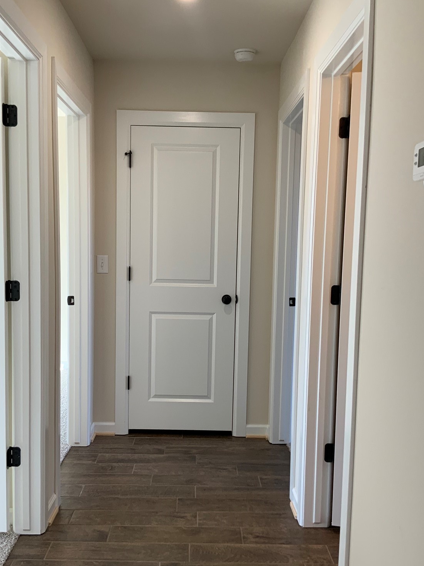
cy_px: 302
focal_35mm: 38
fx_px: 621
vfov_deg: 48.9
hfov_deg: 37.7
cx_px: 197
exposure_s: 1/120
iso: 40
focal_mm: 3
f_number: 1.8
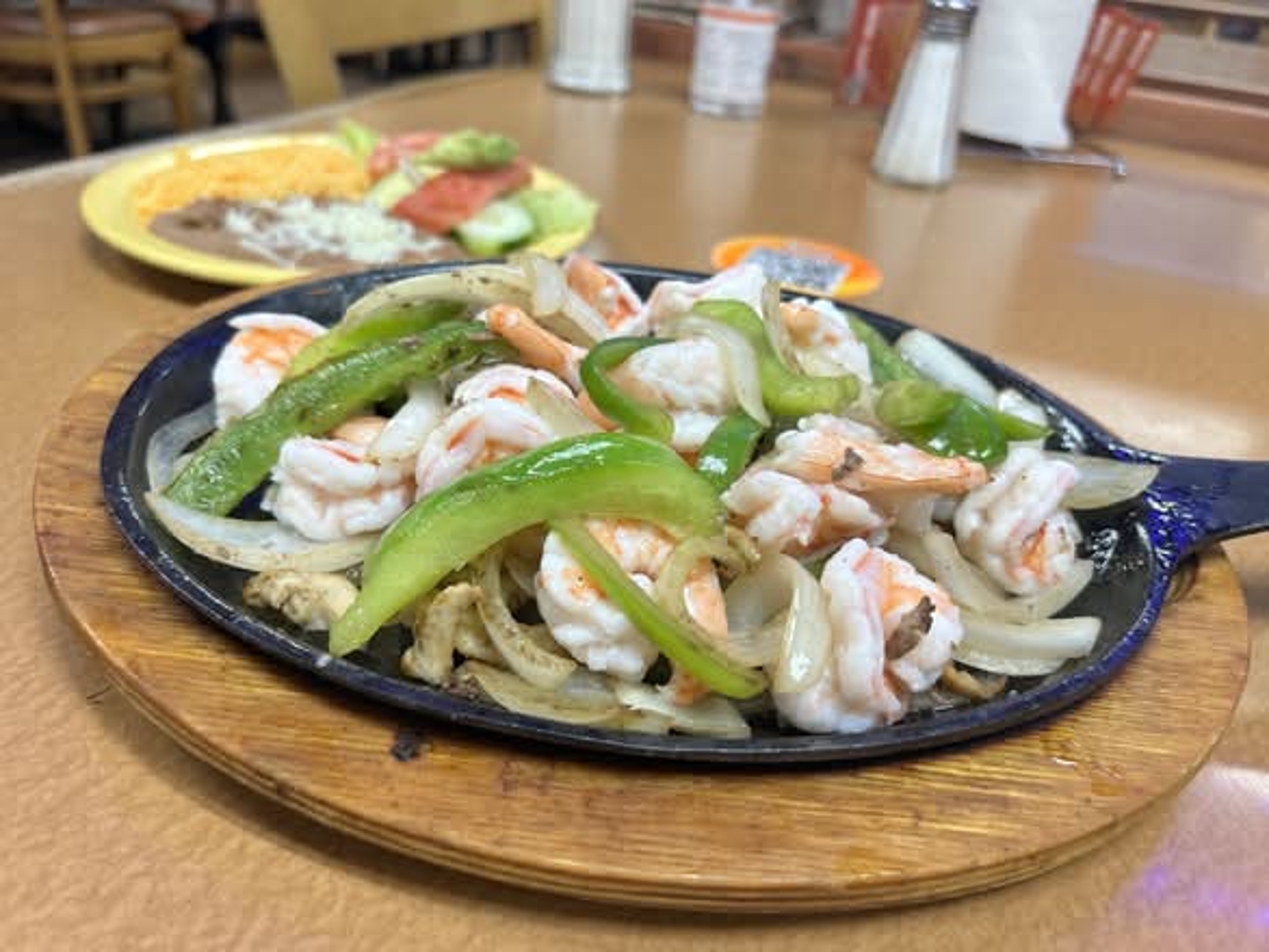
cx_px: 634
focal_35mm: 26
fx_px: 954
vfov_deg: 53.1
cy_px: 476
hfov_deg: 67.3
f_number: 1.5
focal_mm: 5.7
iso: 125
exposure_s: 1/120
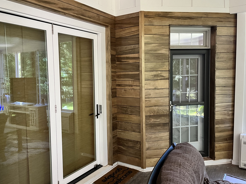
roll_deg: +1.4
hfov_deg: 59.8
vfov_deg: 46.8
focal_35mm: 30
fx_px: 213
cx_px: 109
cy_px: 89
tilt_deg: -3.6
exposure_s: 1/50
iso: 500
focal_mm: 5.1
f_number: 1.6
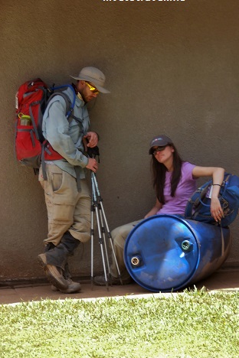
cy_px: 174
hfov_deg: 10.2
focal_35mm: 134
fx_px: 1334
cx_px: 135
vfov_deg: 15.3
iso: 100
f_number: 5.5
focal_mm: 21.79
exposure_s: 1/60
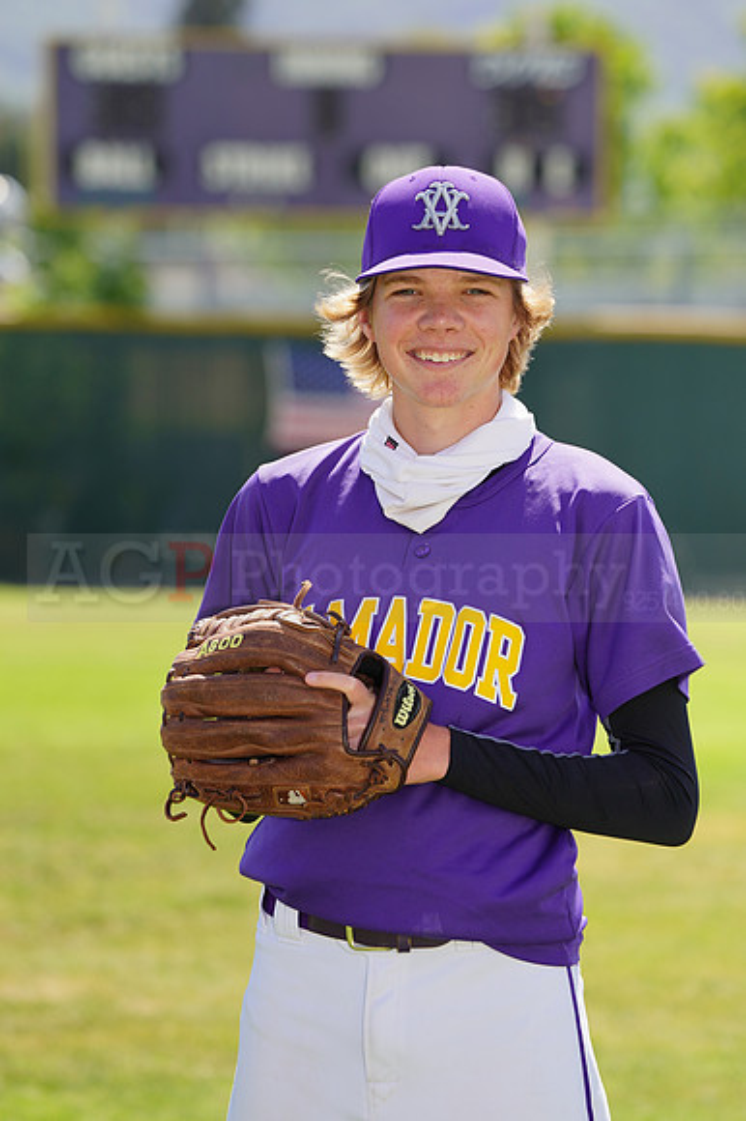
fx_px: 7780
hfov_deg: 5.5
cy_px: 560
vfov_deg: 8.2
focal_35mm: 250
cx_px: 373
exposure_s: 1/250
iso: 100
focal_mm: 250
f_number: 7.1
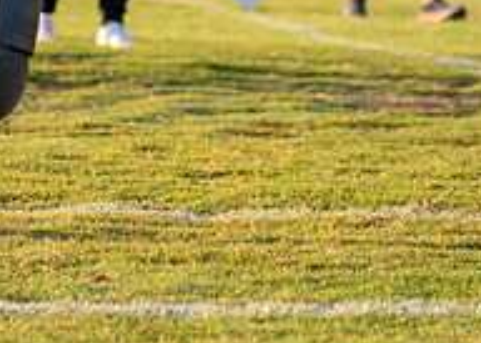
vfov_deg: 5.2
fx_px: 3728
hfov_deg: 7.4
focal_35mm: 273
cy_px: -217
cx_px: 113
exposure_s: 1/2500
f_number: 2.8
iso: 500
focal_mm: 70
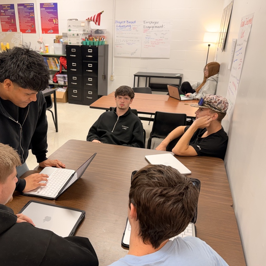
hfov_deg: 55.1
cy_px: 136
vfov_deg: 55.6
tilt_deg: -22.6
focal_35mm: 29
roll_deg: -0.4
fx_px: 252
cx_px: 103
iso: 160
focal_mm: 6.76
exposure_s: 1/120
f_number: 1.78
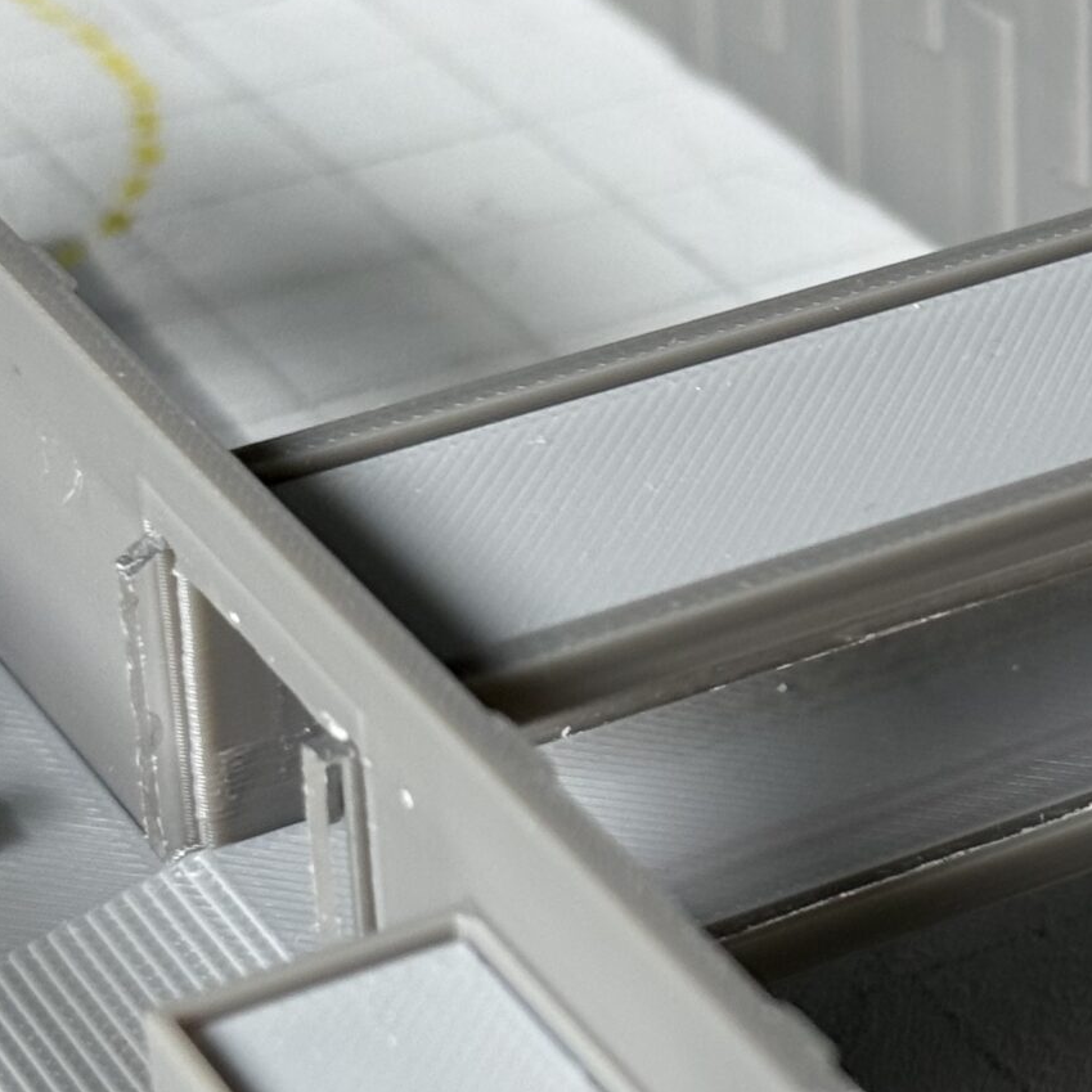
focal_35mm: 128
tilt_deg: -28.8
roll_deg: -0.3
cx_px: 1127
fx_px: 4568
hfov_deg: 13.4
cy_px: 560
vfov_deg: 13.6
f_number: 1.78
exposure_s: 1/98
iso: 100
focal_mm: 6.76
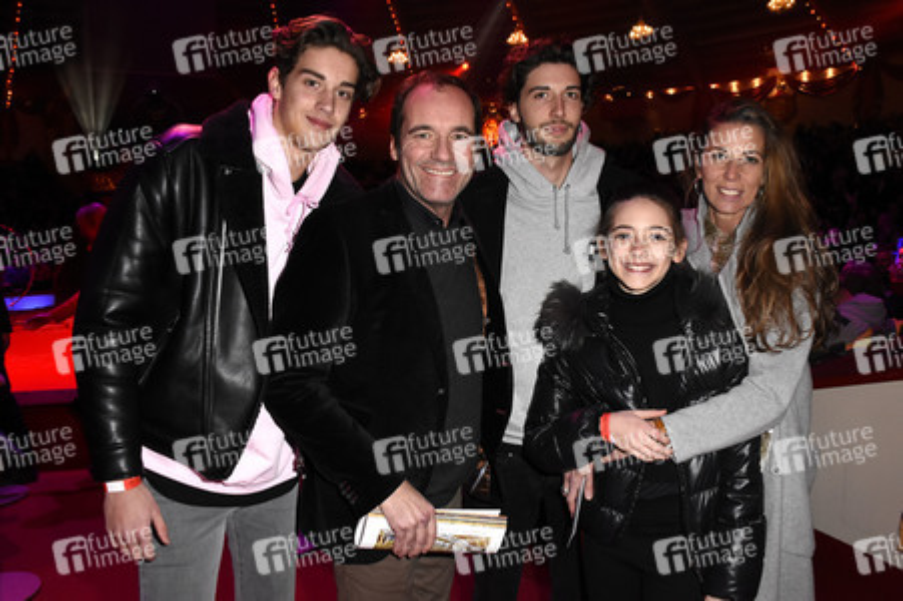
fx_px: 677
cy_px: 300
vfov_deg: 47.9
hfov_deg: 67.4
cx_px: 452
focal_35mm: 27
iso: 2500
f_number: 6.3
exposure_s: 1/125
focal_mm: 18
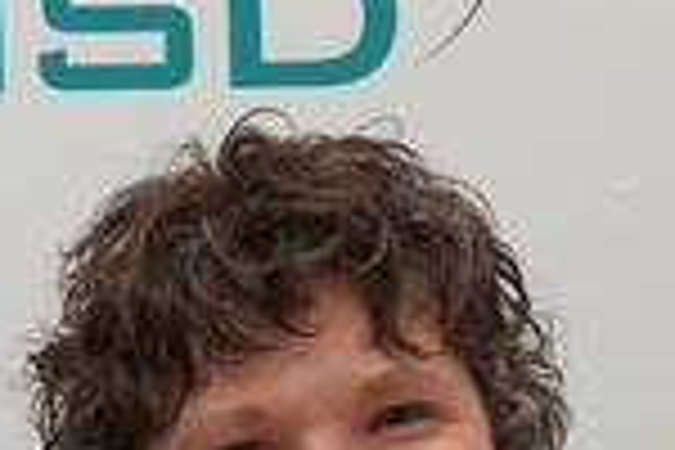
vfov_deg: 6.2
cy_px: 1028
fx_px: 3975
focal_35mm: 212
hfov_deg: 9.7
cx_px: 63
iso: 2000
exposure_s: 1/160
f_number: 4
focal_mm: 31
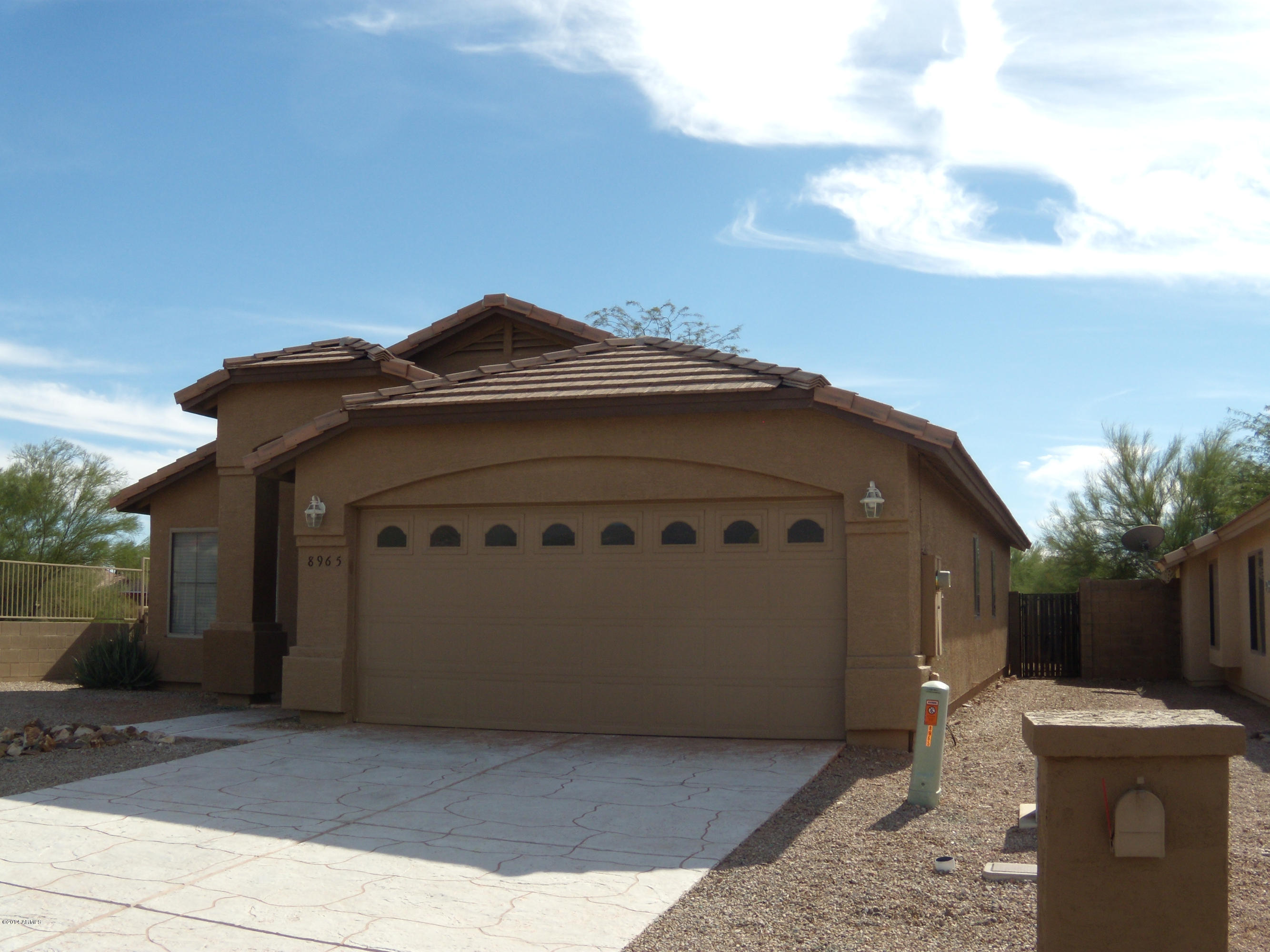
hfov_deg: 51.4
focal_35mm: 36
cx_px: 635
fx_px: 1321
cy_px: 476
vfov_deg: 39.7
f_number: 8.5
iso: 80
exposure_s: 1/250
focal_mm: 6.4
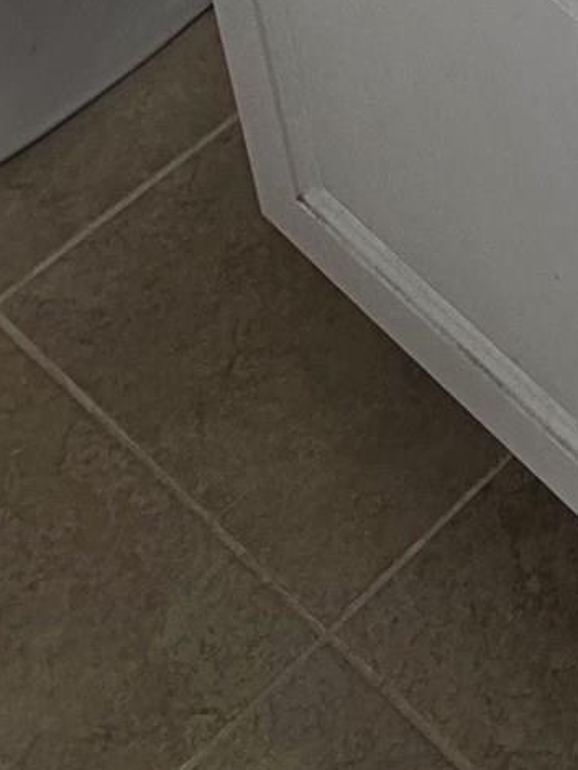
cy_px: -942
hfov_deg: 11.9
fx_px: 2515
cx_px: 1087
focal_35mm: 113
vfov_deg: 13.7
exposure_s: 1/120
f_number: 1.7
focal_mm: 6.3
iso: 200
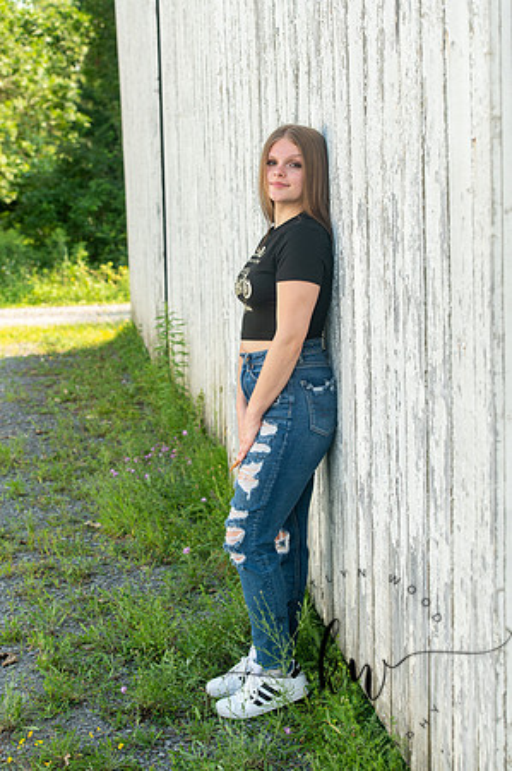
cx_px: 256
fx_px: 1497
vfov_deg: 28.9
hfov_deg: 19.4
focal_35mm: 70
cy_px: 386
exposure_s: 1/250
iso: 400
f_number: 5.6
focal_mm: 70
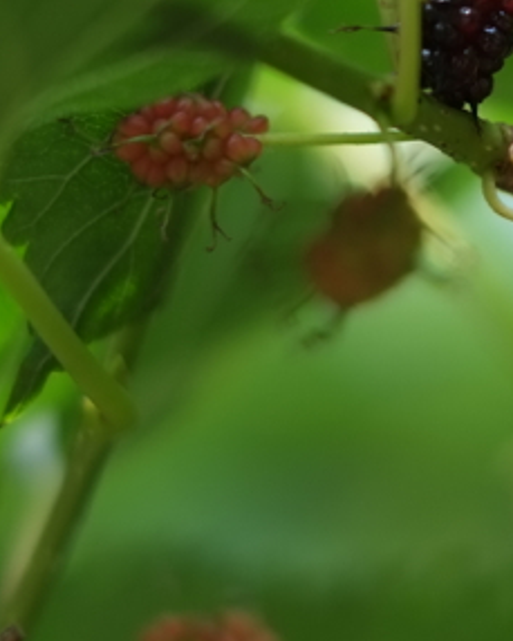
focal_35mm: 174
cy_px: 102
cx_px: 567
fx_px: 3301
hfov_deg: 8.8
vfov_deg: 11.0
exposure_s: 1/1000
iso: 200
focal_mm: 35
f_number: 2
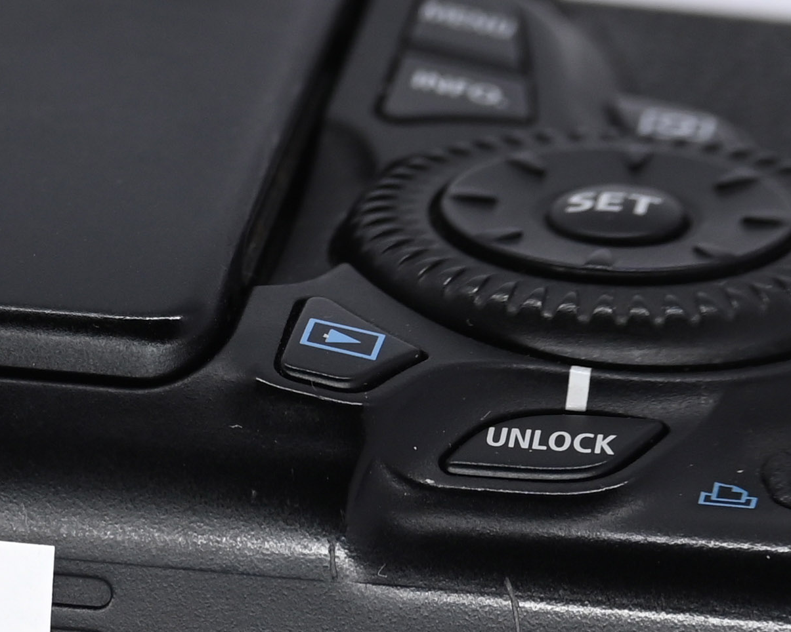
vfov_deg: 2.8
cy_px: 561
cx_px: -264
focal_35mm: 552
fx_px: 12923
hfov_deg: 3.5
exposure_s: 1/250
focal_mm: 120
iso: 500
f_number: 9
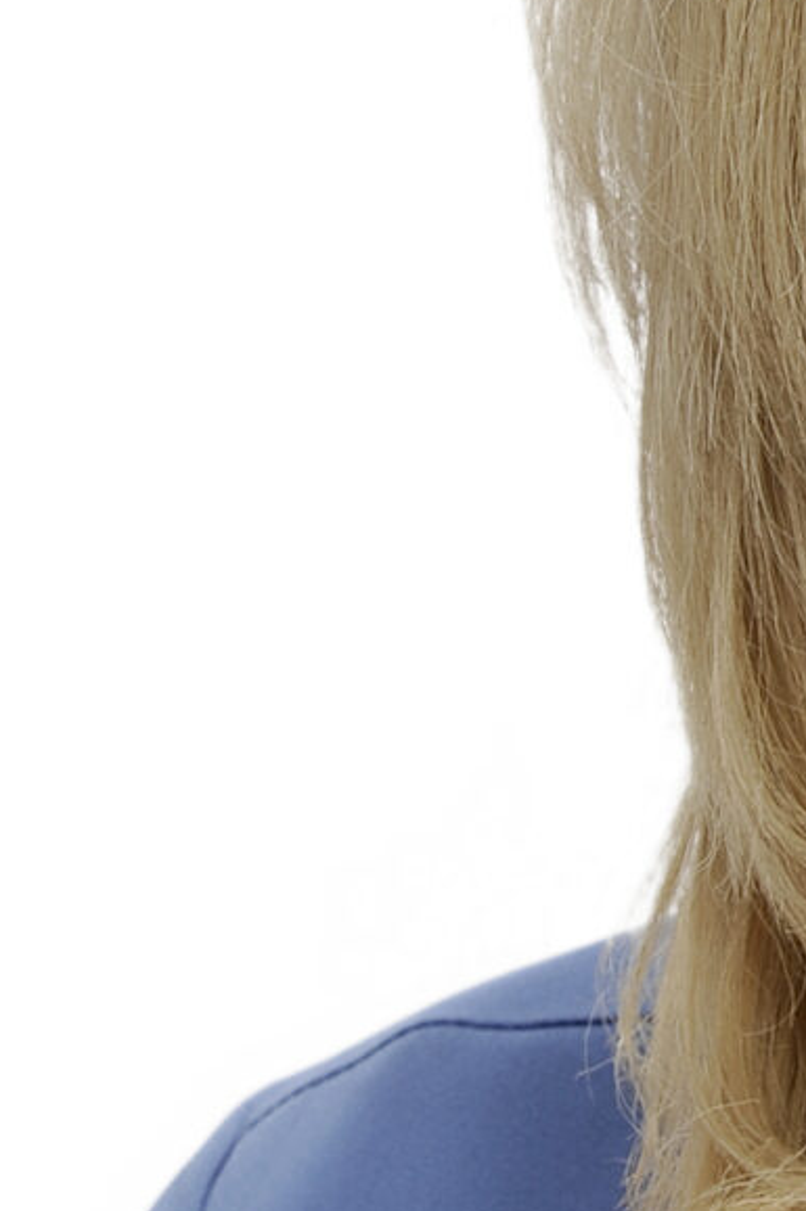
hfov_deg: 1.8
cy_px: 738
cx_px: 1755
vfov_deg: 2.7
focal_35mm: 752
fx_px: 25298
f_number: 14
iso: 200
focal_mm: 170
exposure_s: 1/60
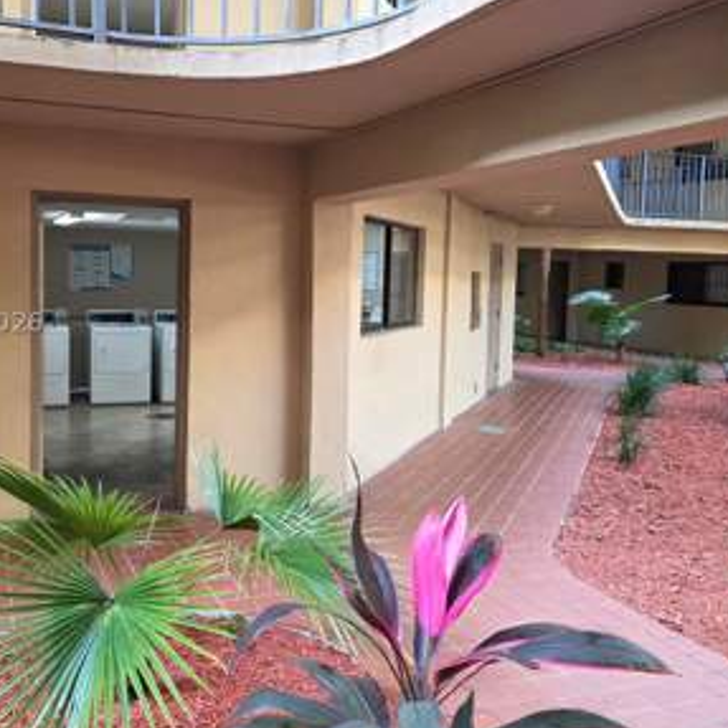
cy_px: 322
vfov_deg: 48.4
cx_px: 276
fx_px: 809
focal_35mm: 34
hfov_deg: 48.0
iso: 200
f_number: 1.7
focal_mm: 6.3
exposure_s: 1/120
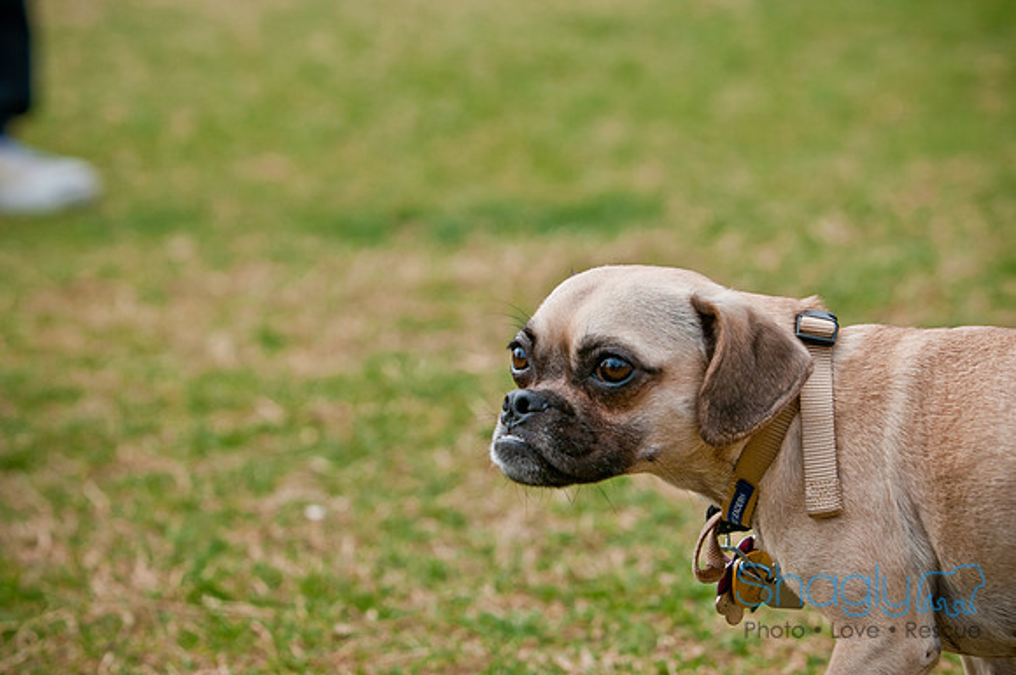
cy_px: 338
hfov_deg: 13.7
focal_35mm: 150
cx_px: 508
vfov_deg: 9.1
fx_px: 4227
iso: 200
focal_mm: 100
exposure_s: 1/640
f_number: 5
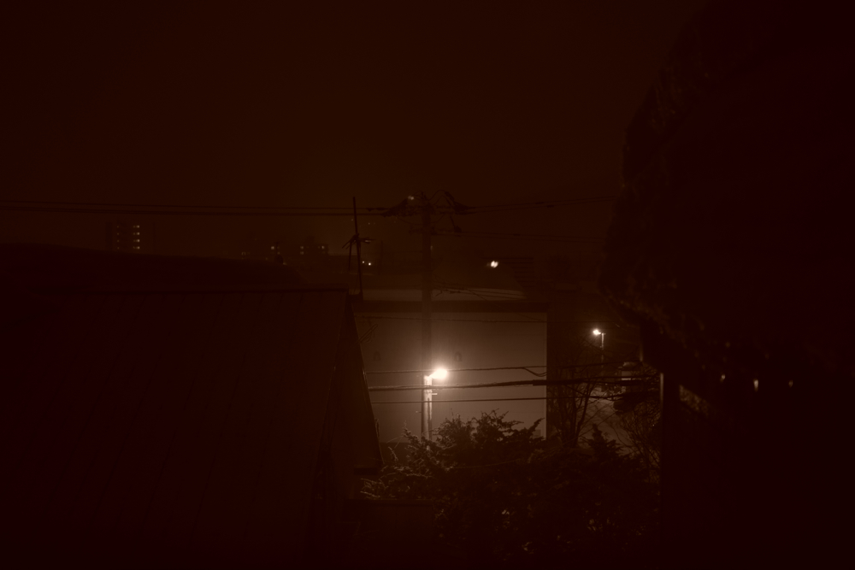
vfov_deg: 32.6
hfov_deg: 47.4
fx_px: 974
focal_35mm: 41
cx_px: 428
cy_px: 285
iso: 200
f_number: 2.8
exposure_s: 1/4
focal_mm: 27
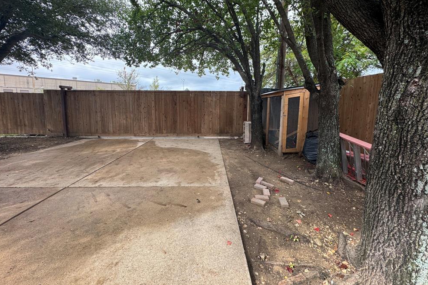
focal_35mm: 15
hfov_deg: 100.4
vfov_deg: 76.9
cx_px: 215
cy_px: 122
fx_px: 178
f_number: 2.2
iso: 40
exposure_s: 1/141
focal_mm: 2.22
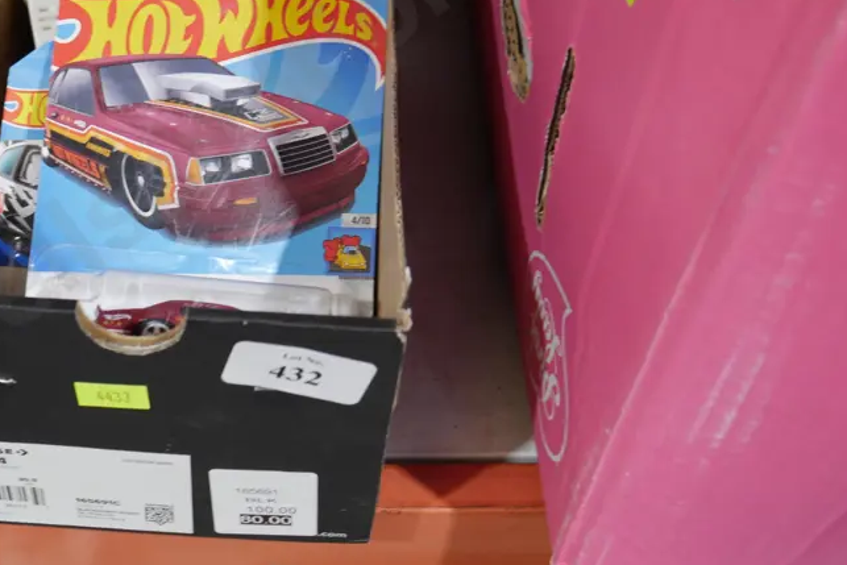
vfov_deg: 25.2
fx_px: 1247
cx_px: 228
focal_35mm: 53
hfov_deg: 36.8
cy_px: 135
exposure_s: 1/60
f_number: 3.6
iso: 500
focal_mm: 16
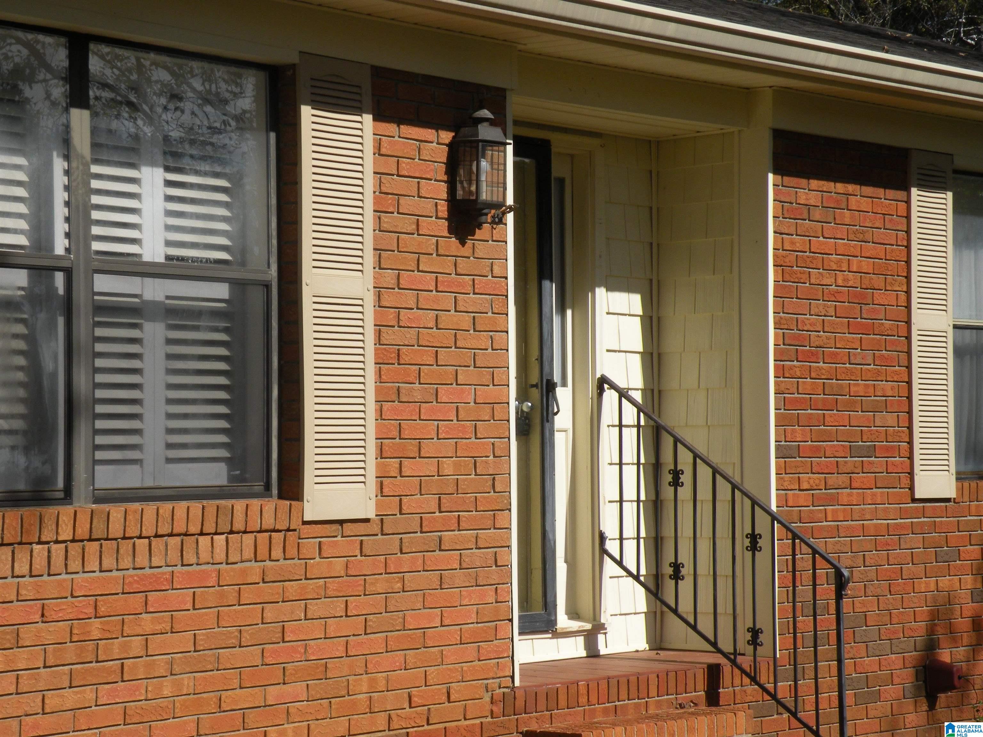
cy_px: 368
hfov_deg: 21.1
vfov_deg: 15.9
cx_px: 492
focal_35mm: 93
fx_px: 2641
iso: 64
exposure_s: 1/310
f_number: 8
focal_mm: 16.4
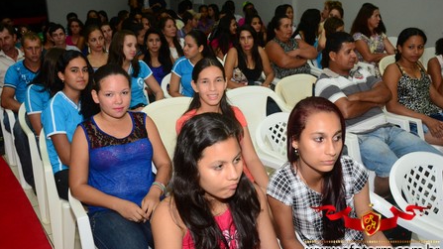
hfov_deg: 52.8
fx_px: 446
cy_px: 119
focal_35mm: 38
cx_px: 222
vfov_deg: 31.1
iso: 1600
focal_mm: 24
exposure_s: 1/60
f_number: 5.6
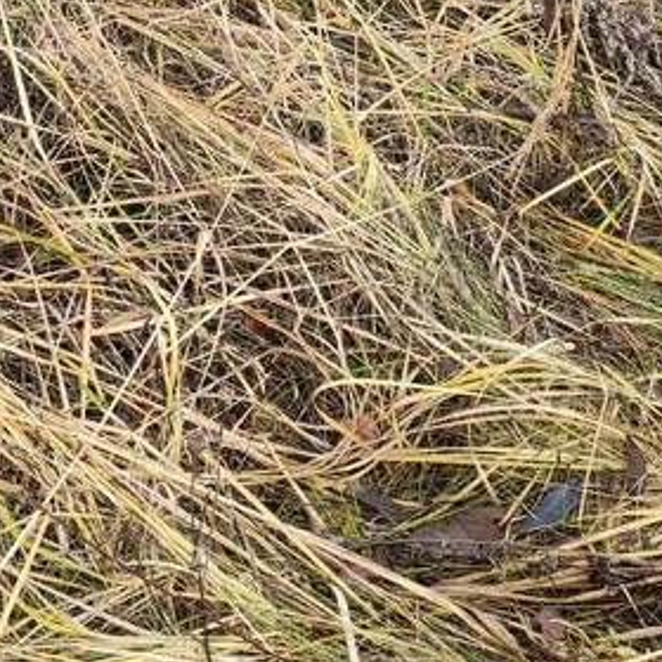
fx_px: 1817
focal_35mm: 84
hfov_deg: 20.4
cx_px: 128
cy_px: -66
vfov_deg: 19.7
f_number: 1.75
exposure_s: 1/150
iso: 112
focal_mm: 4.77
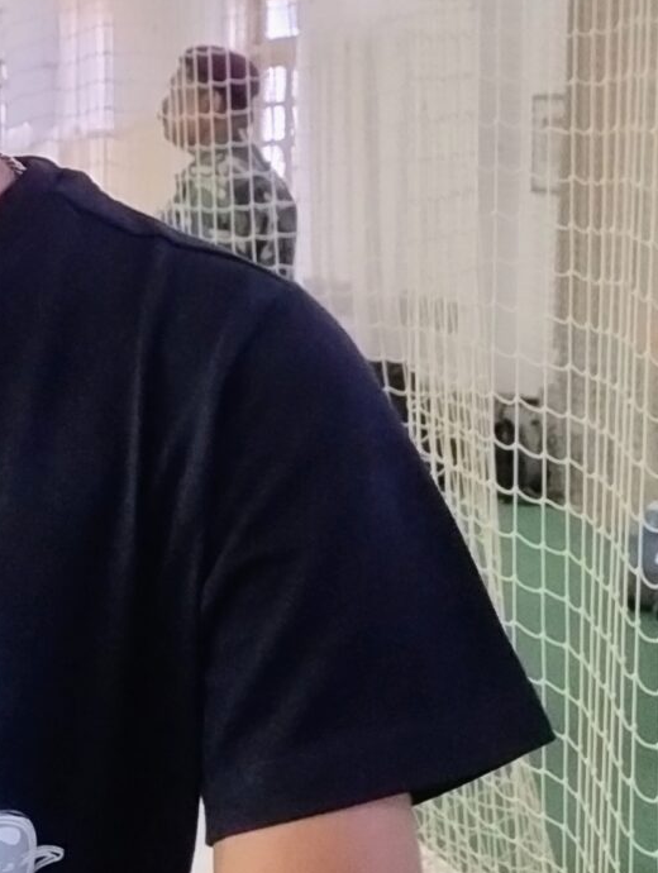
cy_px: 211
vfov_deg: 21.8
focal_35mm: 89
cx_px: -43
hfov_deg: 16.2
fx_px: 2249
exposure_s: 1/33.3
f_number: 1.8
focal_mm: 5.56
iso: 2366
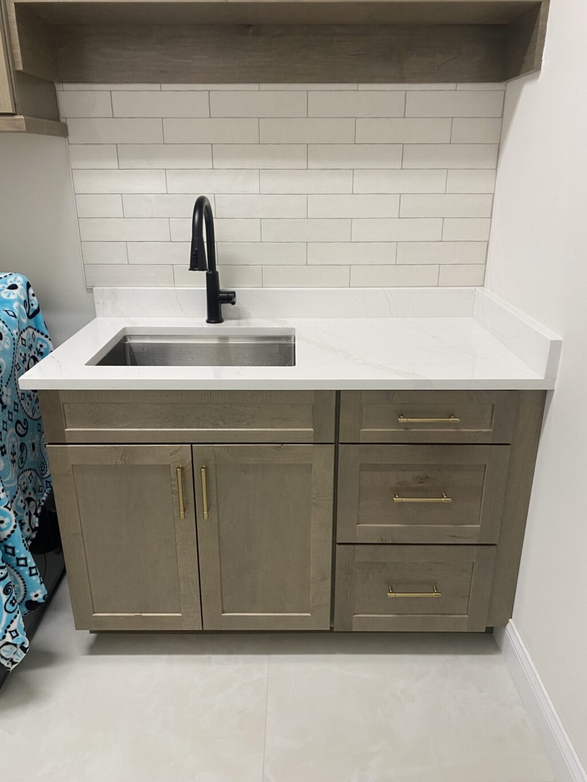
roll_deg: +0.9
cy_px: 391
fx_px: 588
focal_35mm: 26
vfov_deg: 67.3
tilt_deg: -20.4
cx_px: 294
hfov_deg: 53.1
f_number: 1.8
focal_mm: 4.25
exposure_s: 1/60
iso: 100
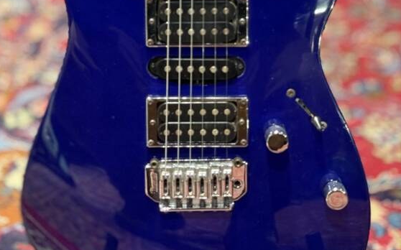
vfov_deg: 17.7
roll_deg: -2.1
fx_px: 797
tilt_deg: -25.2
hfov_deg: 28.2
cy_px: 47
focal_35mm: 73
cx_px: 198
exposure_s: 1/20
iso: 640
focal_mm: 6.76
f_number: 1.78
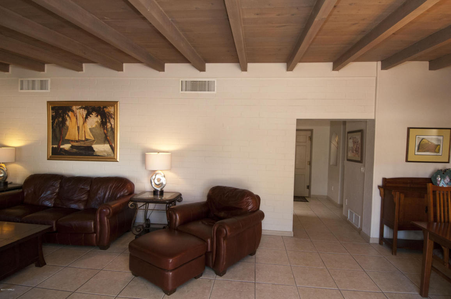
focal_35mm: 20
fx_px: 244
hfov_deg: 85.5
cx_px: 226
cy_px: 150
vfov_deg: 63.1
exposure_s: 1/60
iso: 400
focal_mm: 13
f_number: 5.6
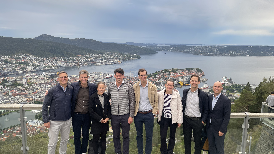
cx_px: 136
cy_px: 78
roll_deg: -1.3
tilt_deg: -10.4
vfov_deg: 40.2
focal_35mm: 29
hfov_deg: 66.1
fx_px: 211
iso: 32
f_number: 1.6
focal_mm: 4.2
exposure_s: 1/237
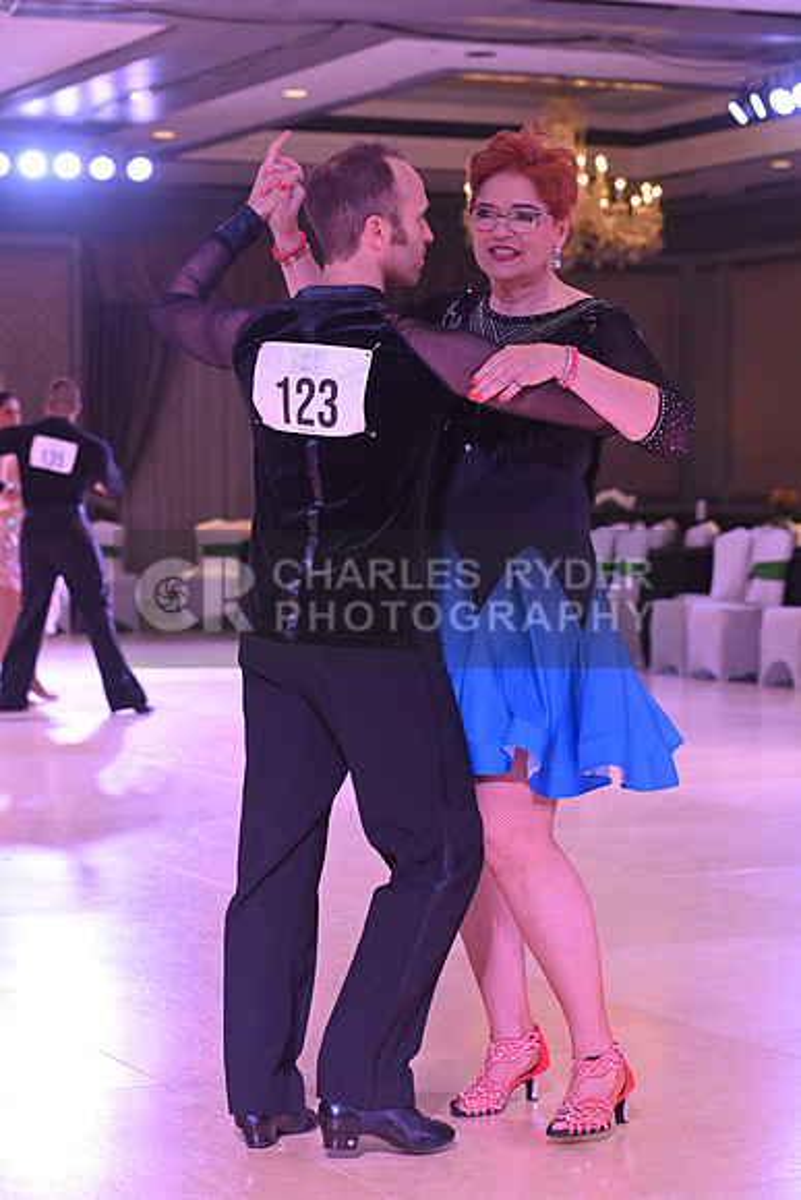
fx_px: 3002
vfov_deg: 22.6
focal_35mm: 90
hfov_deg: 15.2
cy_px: 600
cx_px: 400
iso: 5000
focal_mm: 90
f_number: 6.3
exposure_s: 1/400
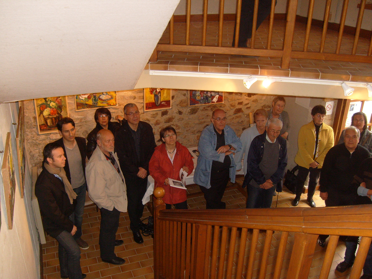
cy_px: 140
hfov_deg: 52.6
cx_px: 186
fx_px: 376
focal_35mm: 35
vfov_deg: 40.7
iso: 160
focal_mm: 5.8
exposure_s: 1/45
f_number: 2.8
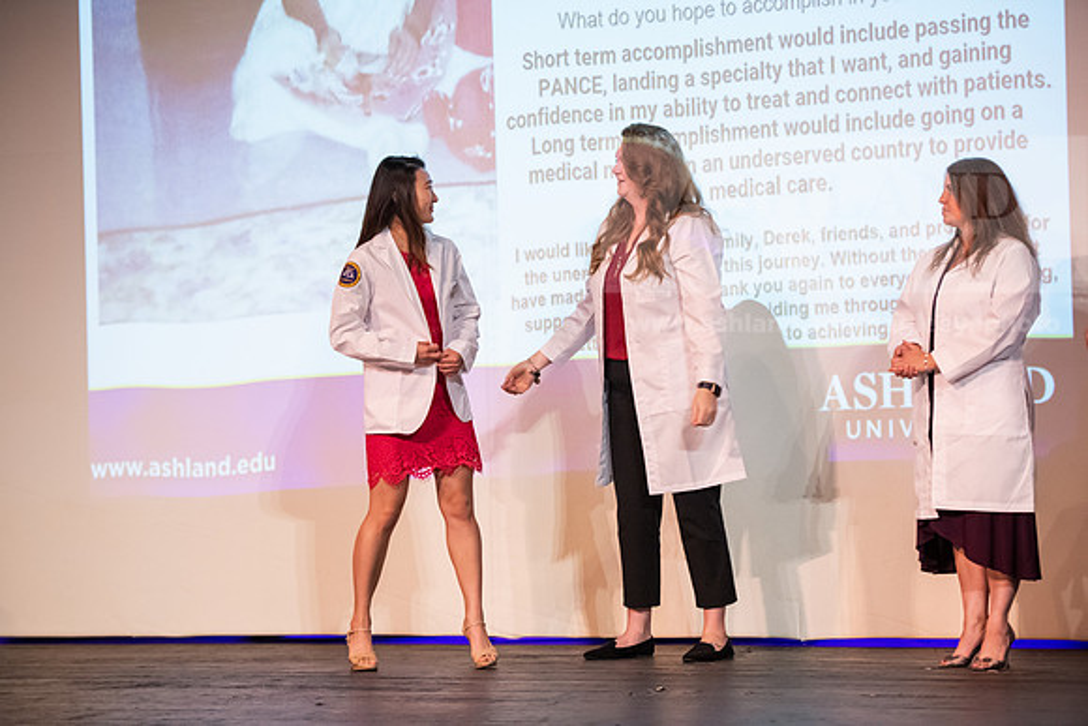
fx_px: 3083
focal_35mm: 102
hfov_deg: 20.0
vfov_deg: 13.4
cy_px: 363
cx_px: 544
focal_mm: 102
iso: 4000
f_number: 3.2
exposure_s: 1/200
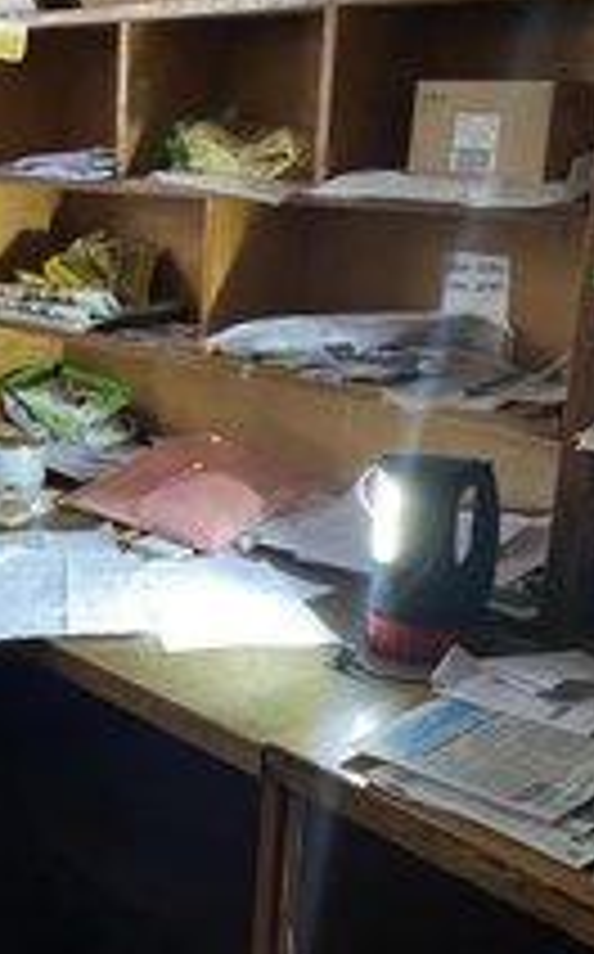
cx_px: 27
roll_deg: +1.0
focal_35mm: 52
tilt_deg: -15.2
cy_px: 513
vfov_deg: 38.9
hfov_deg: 23.9
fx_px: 1351
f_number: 1.8
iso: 800
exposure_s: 1/30
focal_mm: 4.25
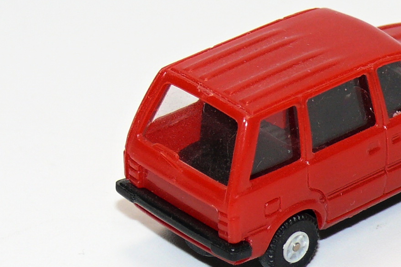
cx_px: 328
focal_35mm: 270
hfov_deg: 7.6
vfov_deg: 5.1
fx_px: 3008
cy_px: 95
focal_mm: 17
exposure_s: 1/30
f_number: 4
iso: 100
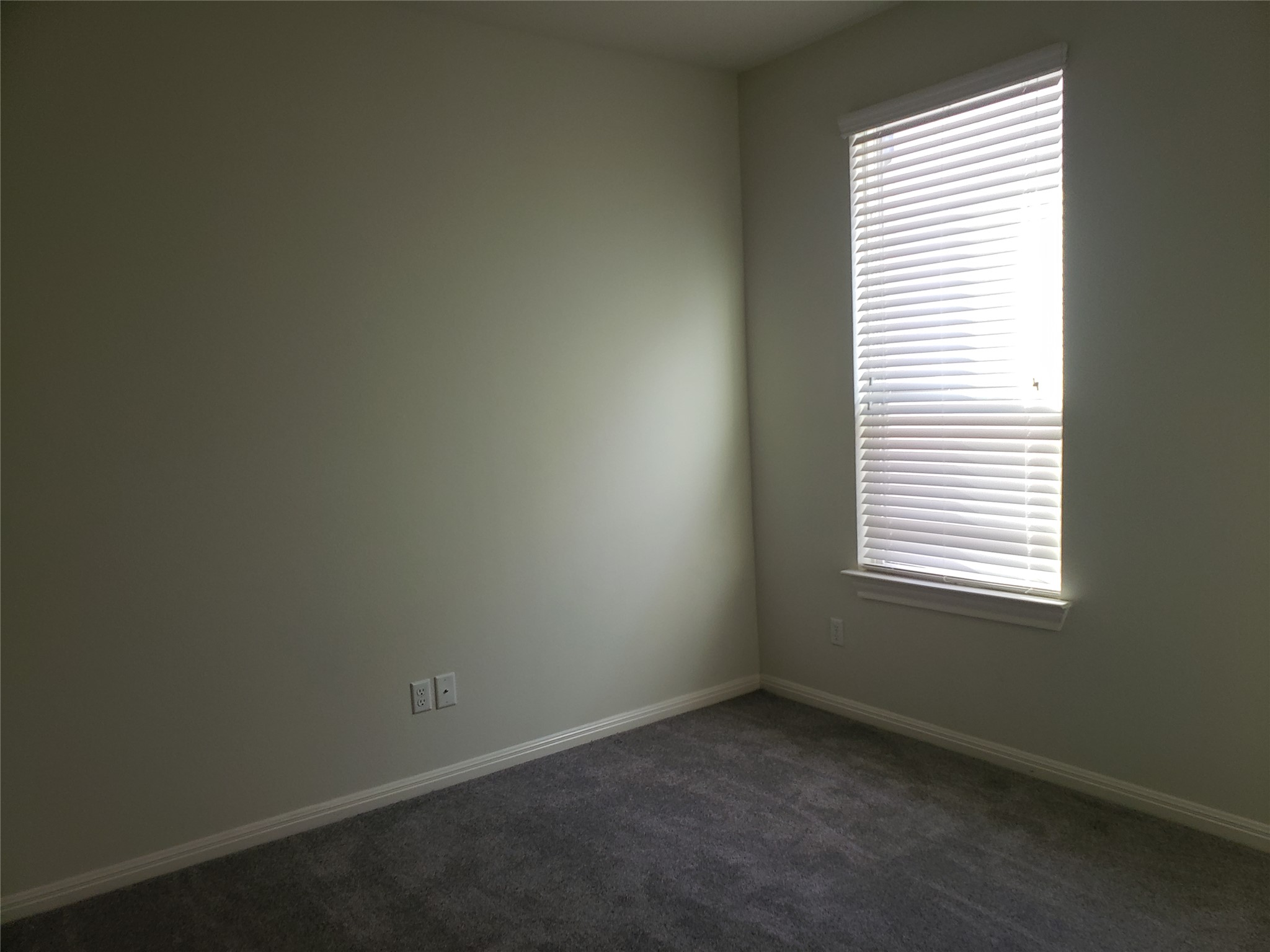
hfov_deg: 67.3
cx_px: 635
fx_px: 954
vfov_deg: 53.1
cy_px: 476
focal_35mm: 26
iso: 160
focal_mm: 4.3
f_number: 2.4
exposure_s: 1/60
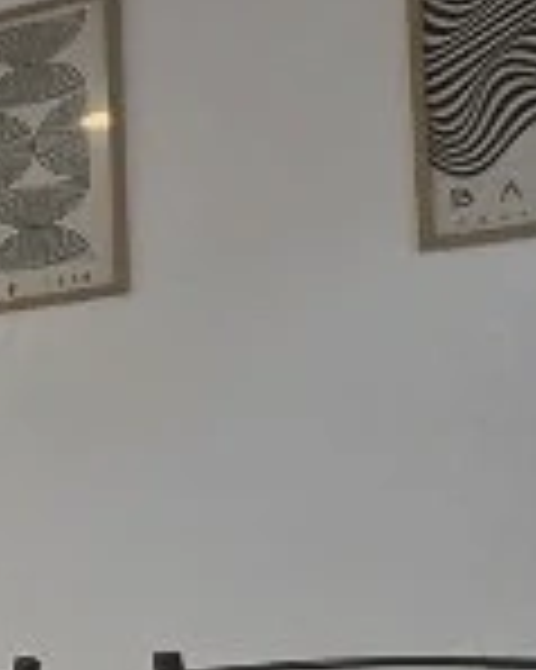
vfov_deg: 21.9
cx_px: -1333
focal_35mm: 85
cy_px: 630
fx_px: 1687
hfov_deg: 9.6
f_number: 1.9
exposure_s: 1/101
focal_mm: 2.2
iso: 250
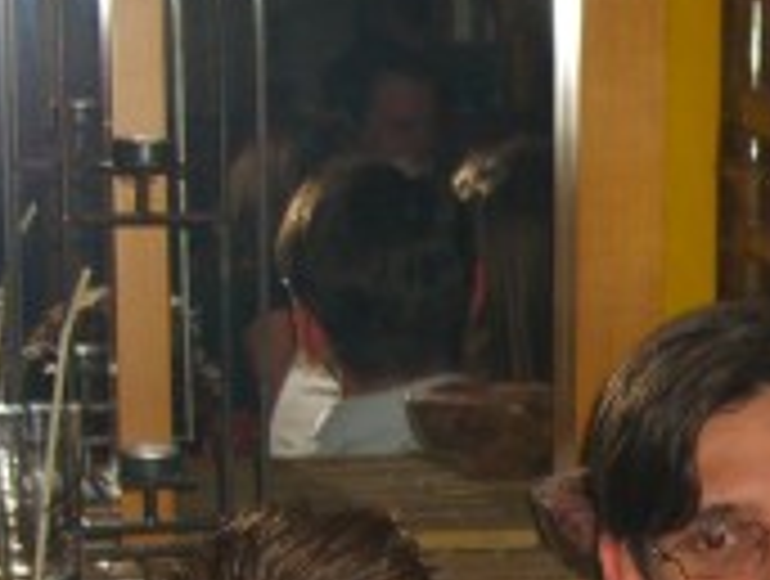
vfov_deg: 10.9
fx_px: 2965
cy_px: 764
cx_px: 910
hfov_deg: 14.4
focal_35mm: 133
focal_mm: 7.9
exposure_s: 1/60
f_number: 2.8
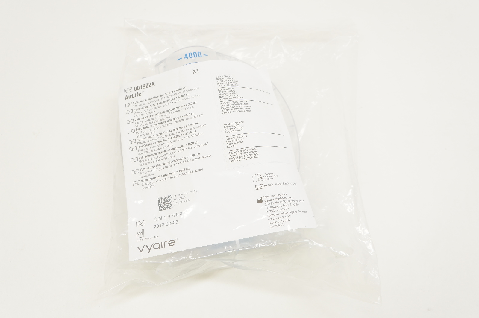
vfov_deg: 38.3
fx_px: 459
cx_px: 240
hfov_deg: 55.2
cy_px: 159
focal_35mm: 34
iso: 400
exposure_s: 1/60
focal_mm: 23
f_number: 6.3
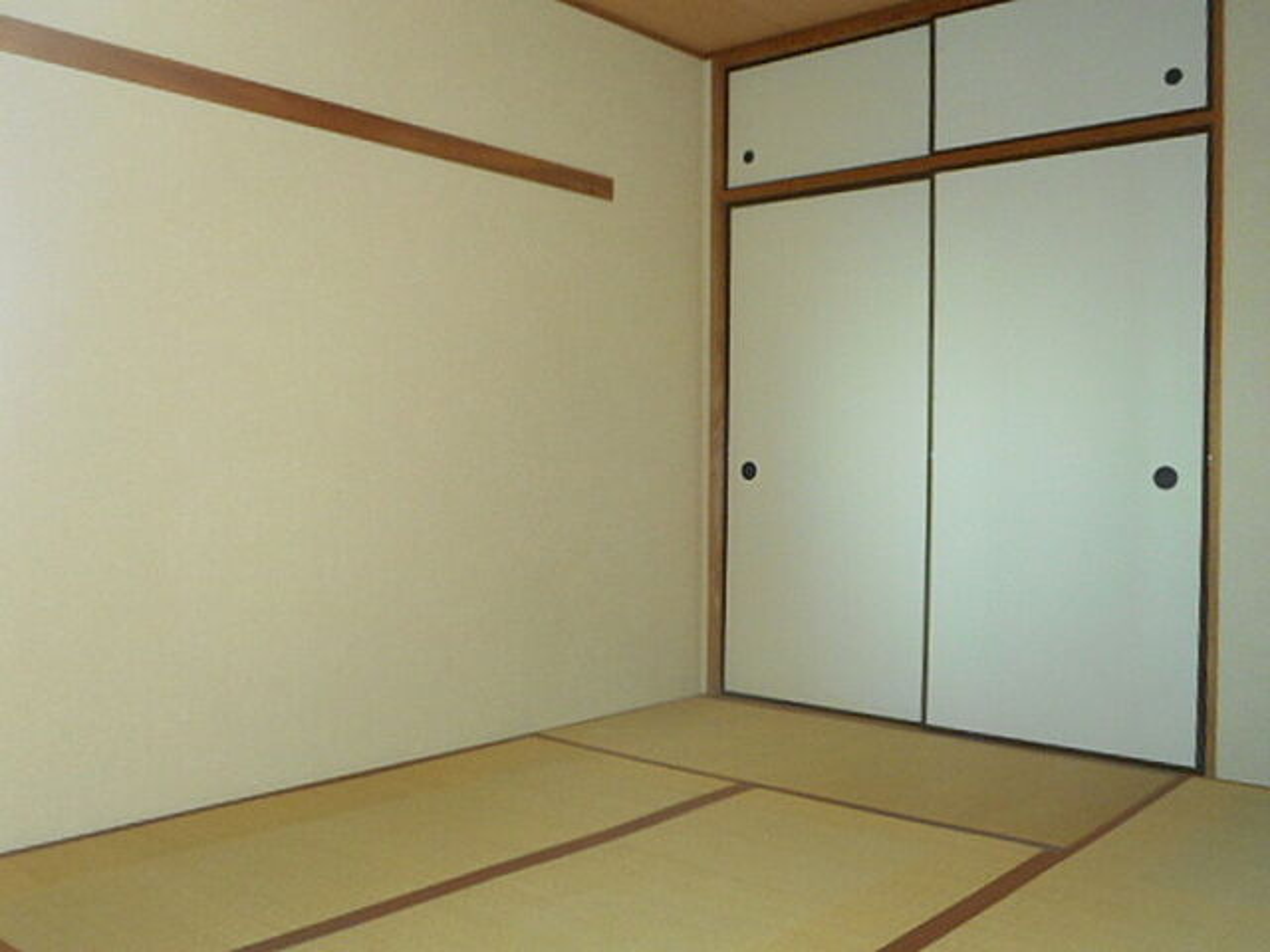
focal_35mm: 34
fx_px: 1247
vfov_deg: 41.8
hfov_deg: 54.0
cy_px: 476
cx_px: 635
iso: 560
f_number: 4.2
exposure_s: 1/30
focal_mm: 6
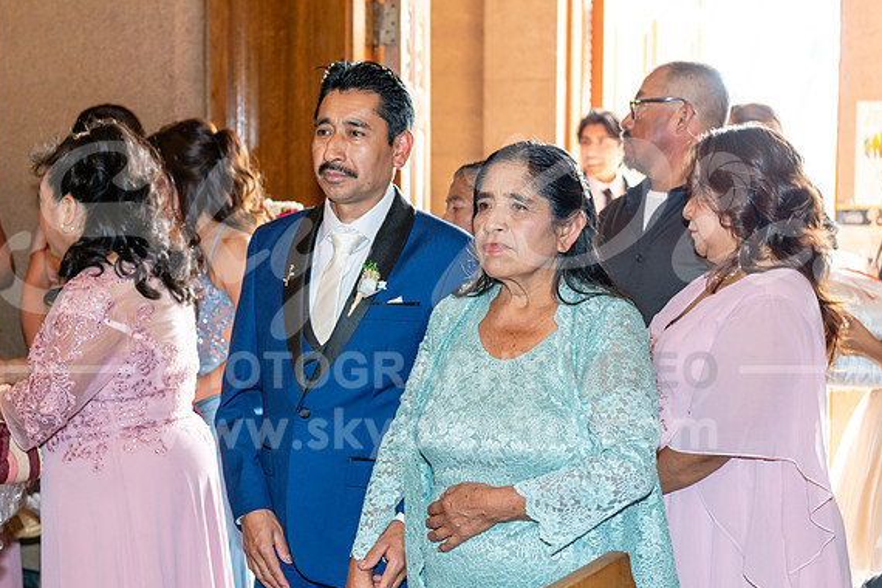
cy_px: 276
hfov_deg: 31.9
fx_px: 1543
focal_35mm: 63
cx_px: 396
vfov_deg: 21.6
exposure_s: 1/125
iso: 800
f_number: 4
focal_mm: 56
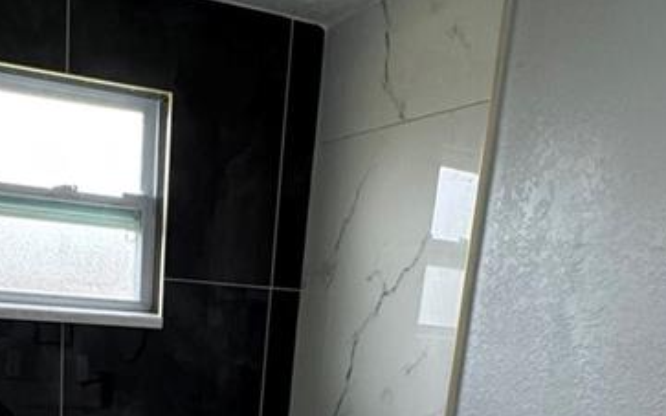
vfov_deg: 22.9
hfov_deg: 40.8
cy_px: 566
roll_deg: -5.0
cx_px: 255
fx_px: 890
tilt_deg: -15.3
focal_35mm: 49
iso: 200
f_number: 2.2
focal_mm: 2.22
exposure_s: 1/60
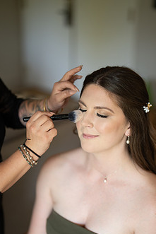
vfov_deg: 29.5
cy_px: 153
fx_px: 442
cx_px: 81
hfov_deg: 20.0
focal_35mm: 68
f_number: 1.3
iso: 400
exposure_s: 1/320
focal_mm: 50
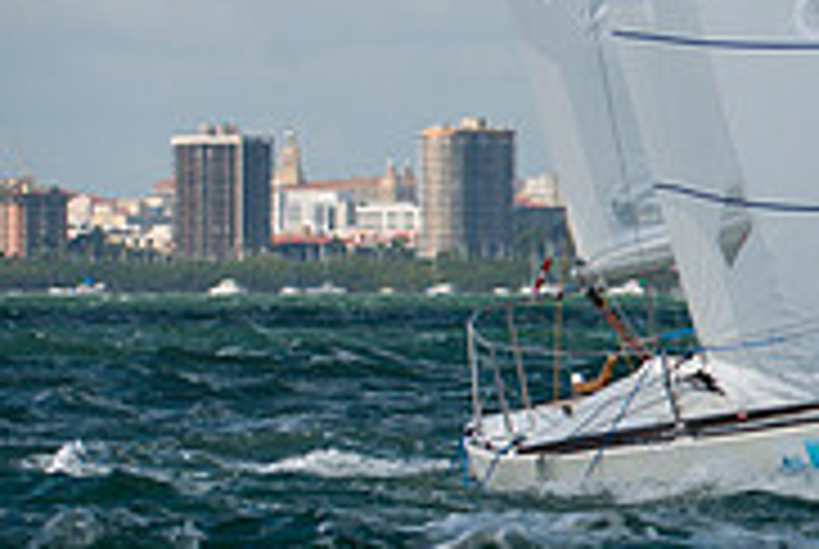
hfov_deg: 2.8
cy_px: 154
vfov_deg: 1.9
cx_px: 1446
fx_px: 16543
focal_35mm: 726
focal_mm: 200
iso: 280
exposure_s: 1/1600
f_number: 6.3
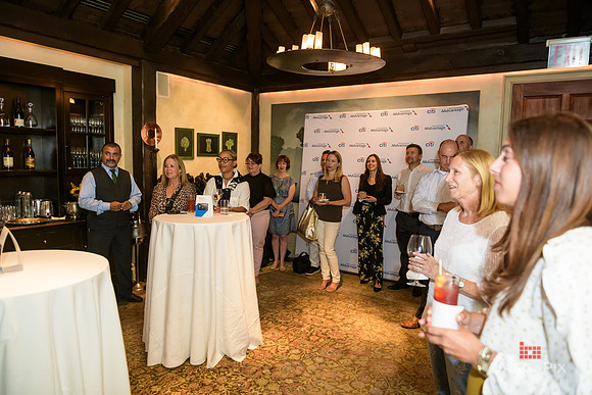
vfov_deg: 53.2
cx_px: 296
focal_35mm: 24
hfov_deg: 73.7
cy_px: 198
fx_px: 395
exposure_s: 1/125
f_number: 3.2
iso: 1250
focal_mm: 24
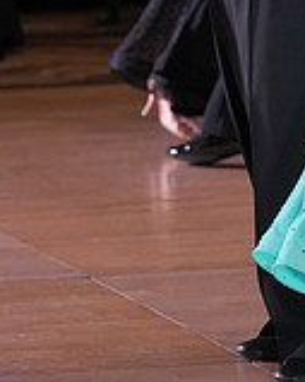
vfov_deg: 4.4
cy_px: -147
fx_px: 4902
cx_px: 323
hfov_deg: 3.6
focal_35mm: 434
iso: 1600
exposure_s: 1/400
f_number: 4
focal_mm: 127
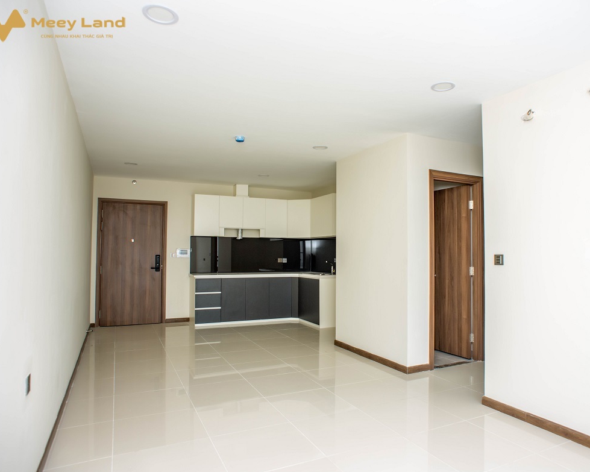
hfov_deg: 72.3
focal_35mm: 23
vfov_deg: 60.9
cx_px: 330
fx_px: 402
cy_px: 238
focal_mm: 20
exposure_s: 1/125
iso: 400
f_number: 5.6
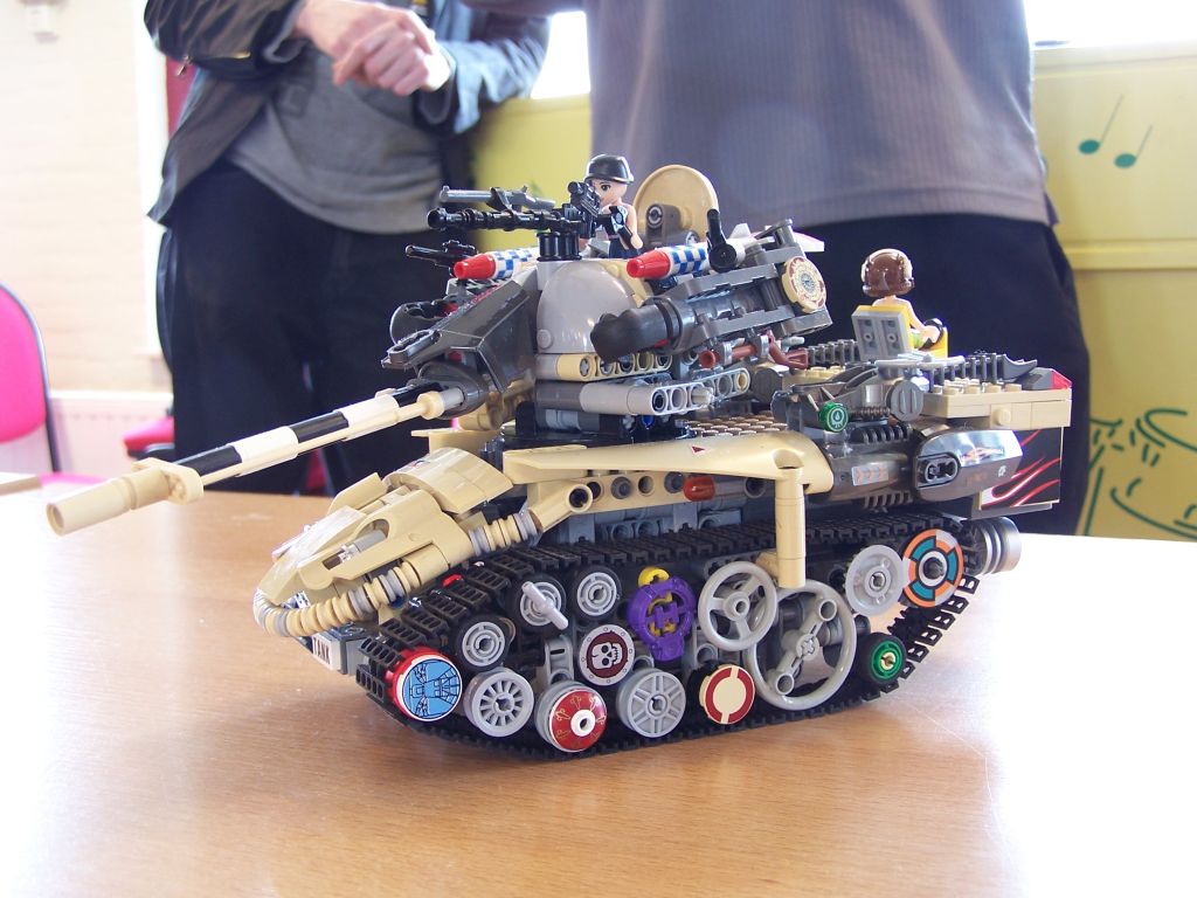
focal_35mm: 40
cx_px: 598
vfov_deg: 36.0
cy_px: 449
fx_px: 1383
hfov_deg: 46.8
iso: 80
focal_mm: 6.7
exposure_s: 1/4
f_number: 2.8
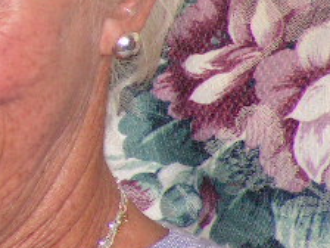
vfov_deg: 2.2
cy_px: 66
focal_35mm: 682
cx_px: -85
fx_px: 6502
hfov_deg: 2.9
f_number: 3.3
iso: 200
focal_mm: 39.9
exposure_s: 1/250
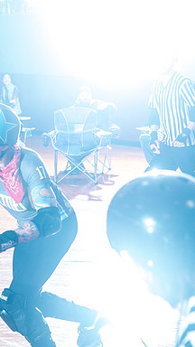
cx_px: 23
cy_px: 173
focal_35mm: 98
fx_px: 901
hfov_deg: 12.3
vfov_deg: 21.8
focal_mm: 62
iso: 800
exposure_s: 1/160
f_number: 5.6
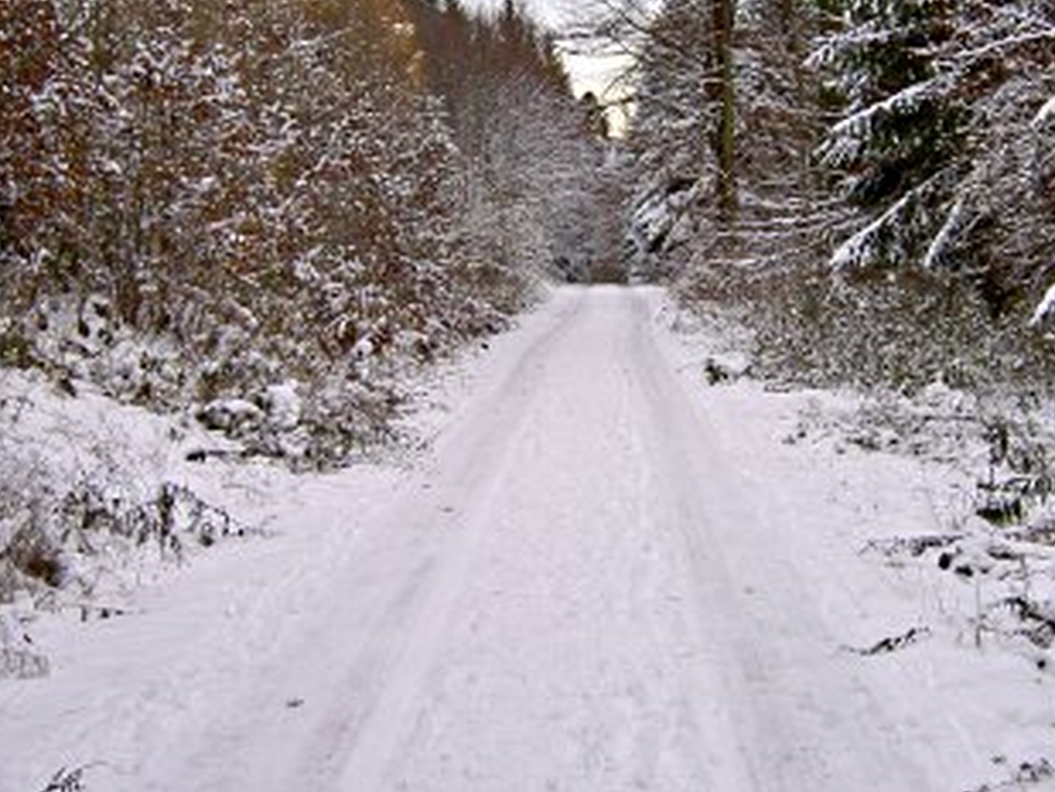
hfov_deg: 29.3
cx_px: 618
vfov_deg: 22.0
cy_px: 154
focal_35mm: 66
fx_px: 2012
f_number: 4.7
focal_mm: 5.6
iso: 50
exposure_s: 1/125
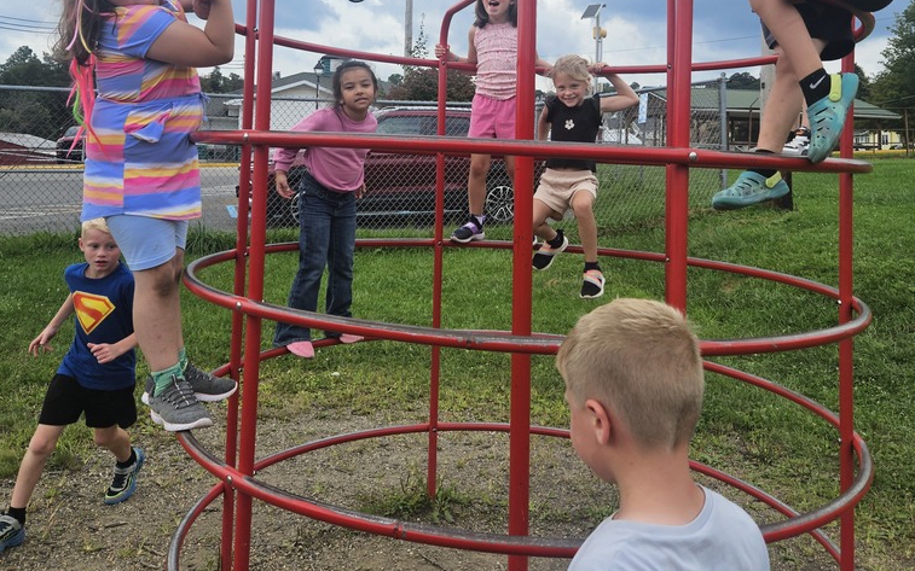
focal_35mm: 33
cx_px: 452
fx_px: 823
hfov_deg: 58.1
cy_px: 121
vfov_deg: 37.1
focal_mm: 5.4
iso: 25
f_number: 1.8
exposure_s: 1/1951
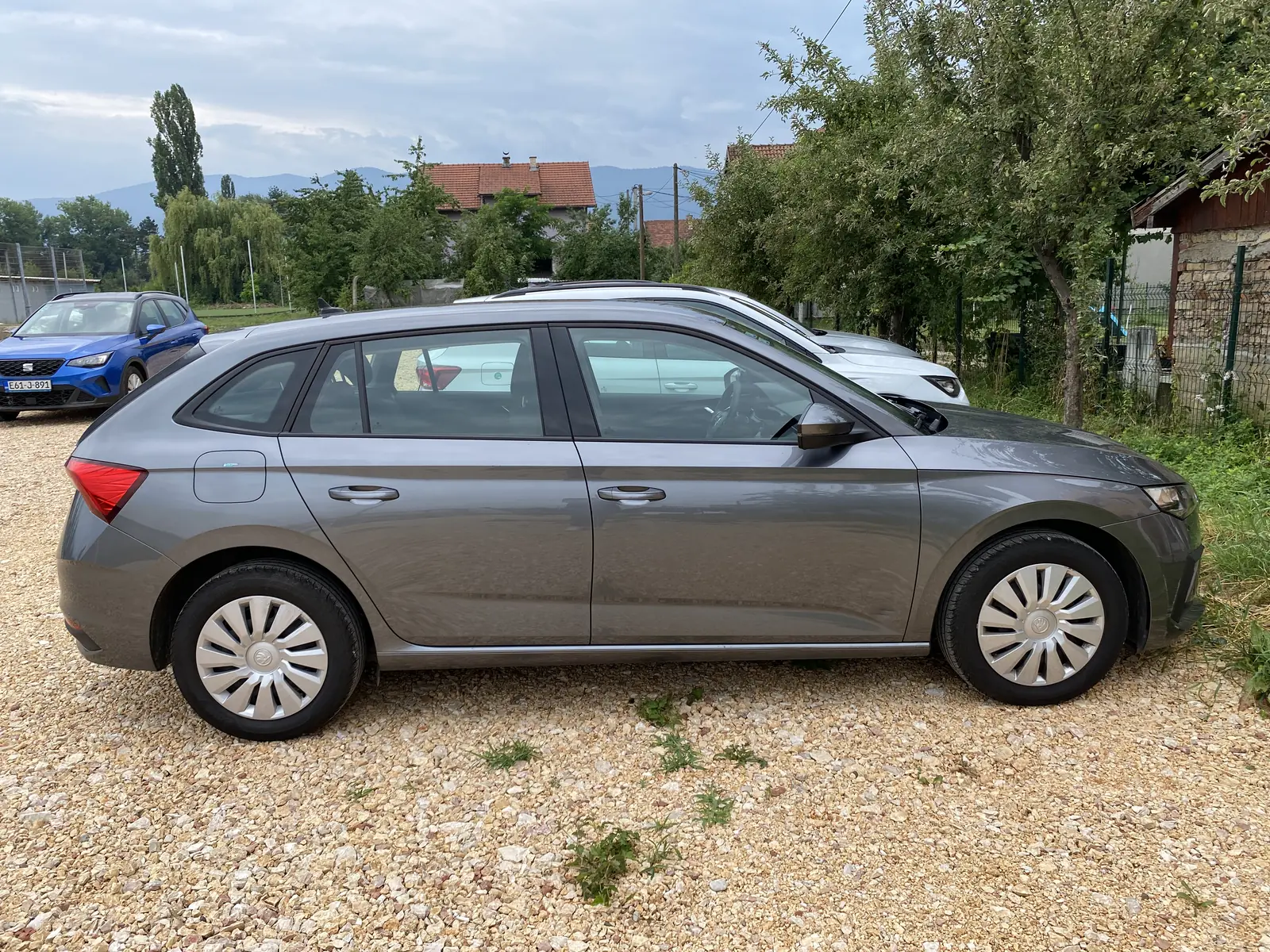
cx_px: 635
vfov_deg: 53.1
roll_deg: +2.5
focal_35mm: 26
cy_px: 476
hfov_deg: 67.3
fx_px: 954
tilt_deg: -11.2
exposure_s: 1/1377
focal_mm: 4.25
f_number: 1.8
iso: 32
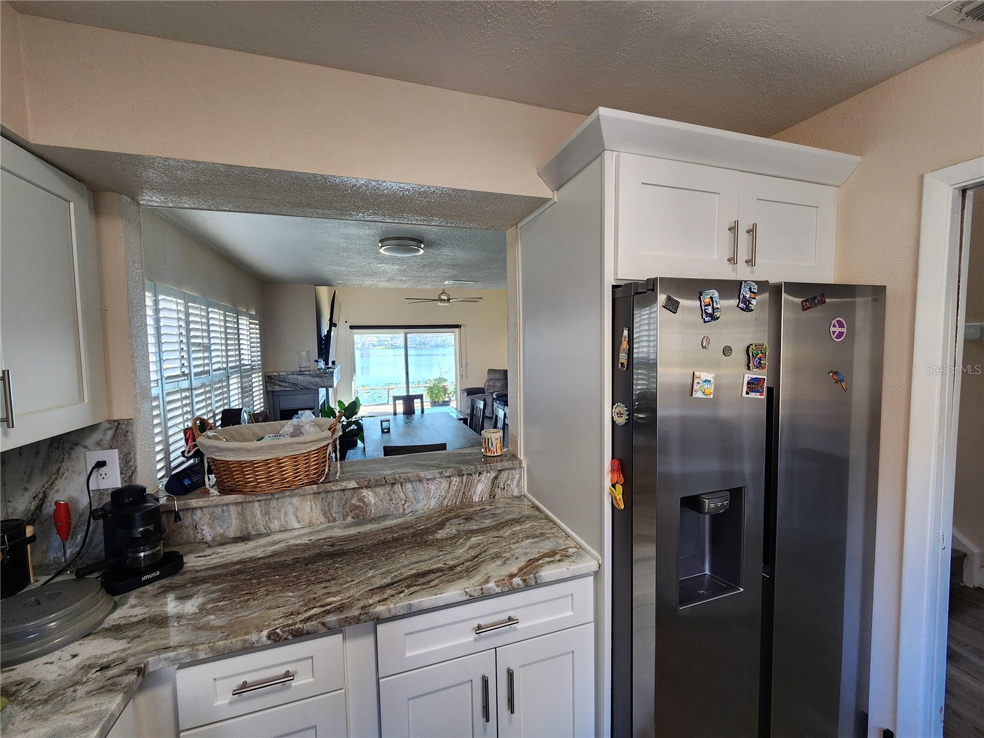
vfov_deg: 89.9
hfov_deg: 106.2
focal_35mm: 13
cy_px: 369
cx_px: 492
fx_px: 370
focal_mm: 2.2
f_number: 2.2
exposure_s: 1/60
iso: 125
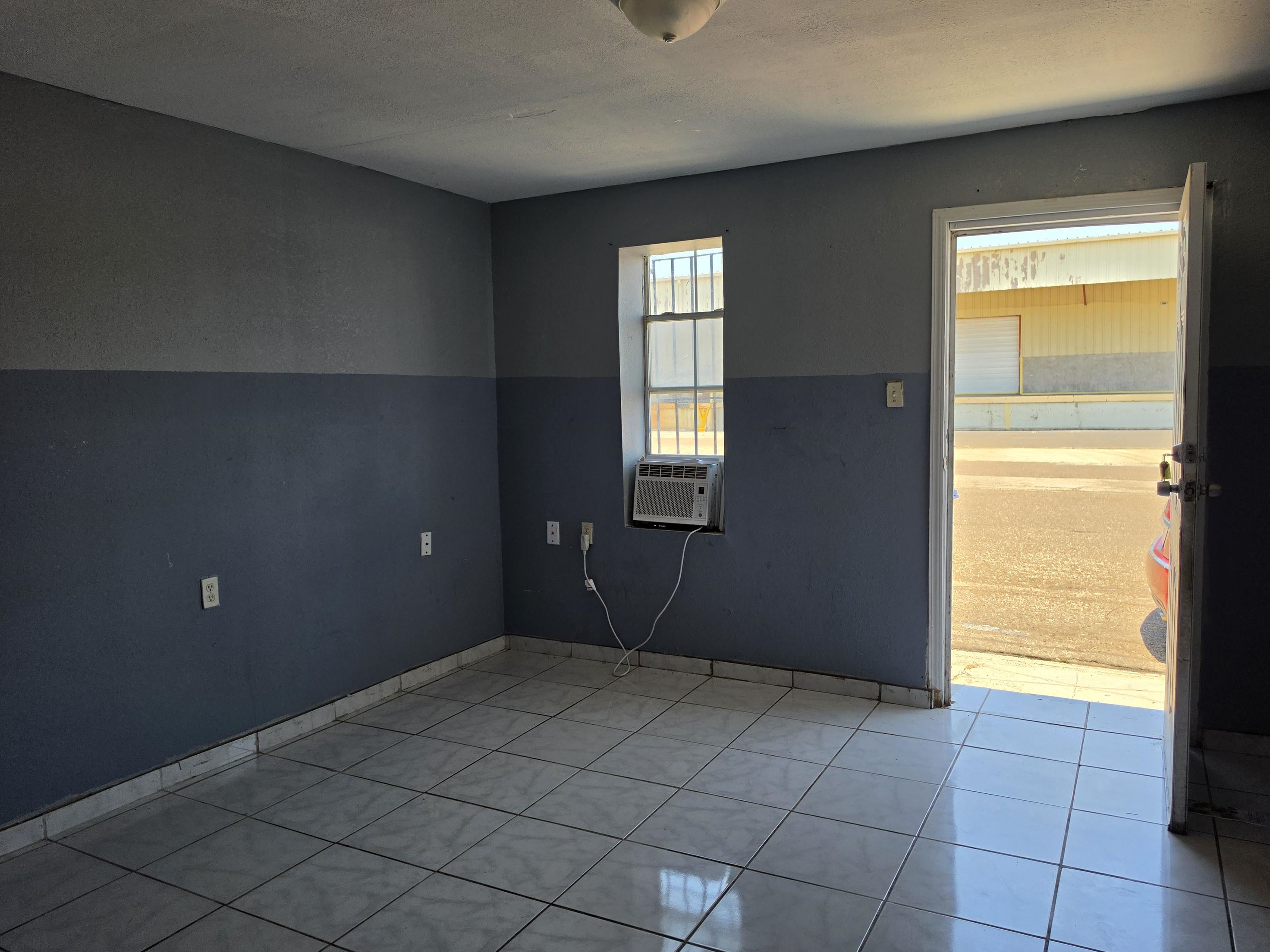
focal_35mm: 24
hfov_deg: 71.6
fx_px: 881
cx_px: 648
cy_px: 459
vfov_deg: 56.8
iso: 64
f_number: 1.4
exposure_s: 1/1695
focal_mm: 6.5
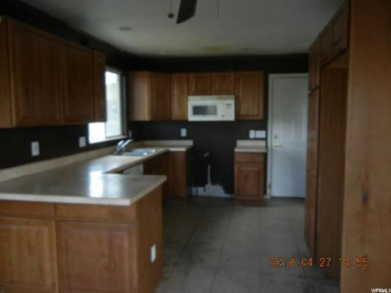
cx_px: 196
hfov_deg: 60.0
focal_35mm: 30
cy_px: 146
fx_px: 339
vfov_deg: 46.8
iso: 160
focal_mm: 5.4
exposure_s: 1/63.3
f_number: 3.5
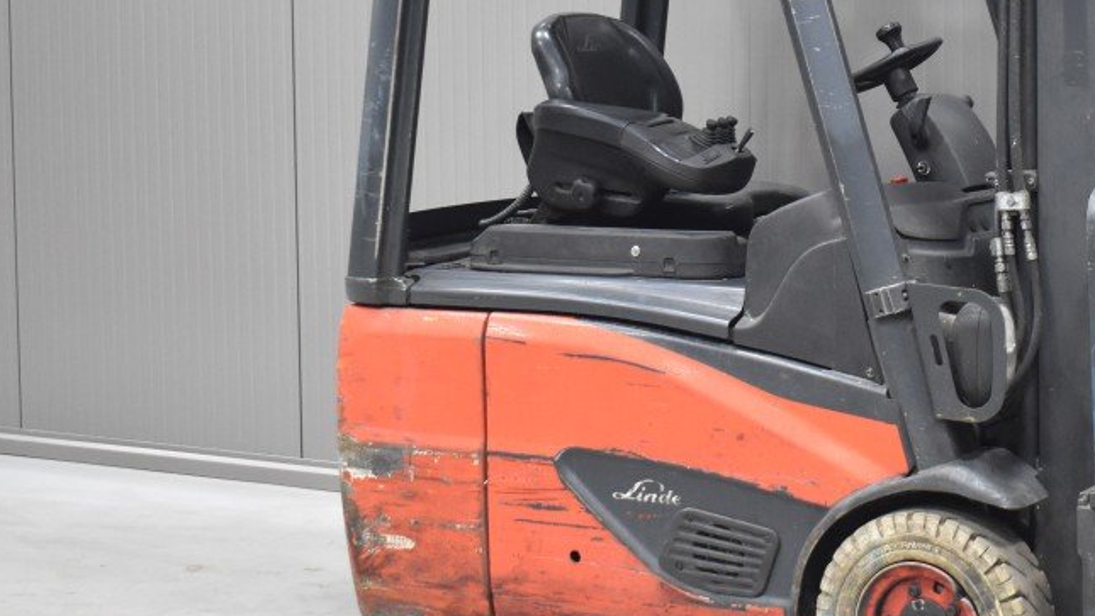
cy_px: 173
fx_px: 2293
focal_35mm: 79
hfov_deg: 26.3
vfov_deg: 15.3
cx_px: 901
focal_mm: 27
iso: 1600
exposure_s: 1/40
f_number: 4.5
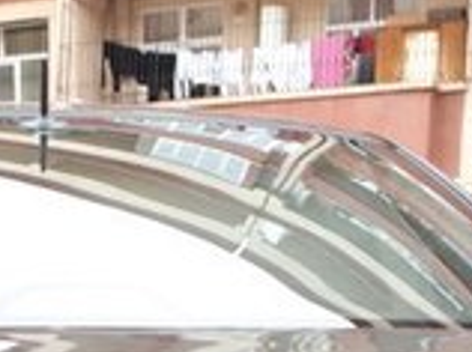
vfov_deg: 11.8
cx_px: 93
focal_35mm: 113
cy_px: 691
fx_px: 1538
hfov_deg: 17.3
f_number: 1.9
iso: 50
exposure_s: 1/33
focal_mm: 3.6
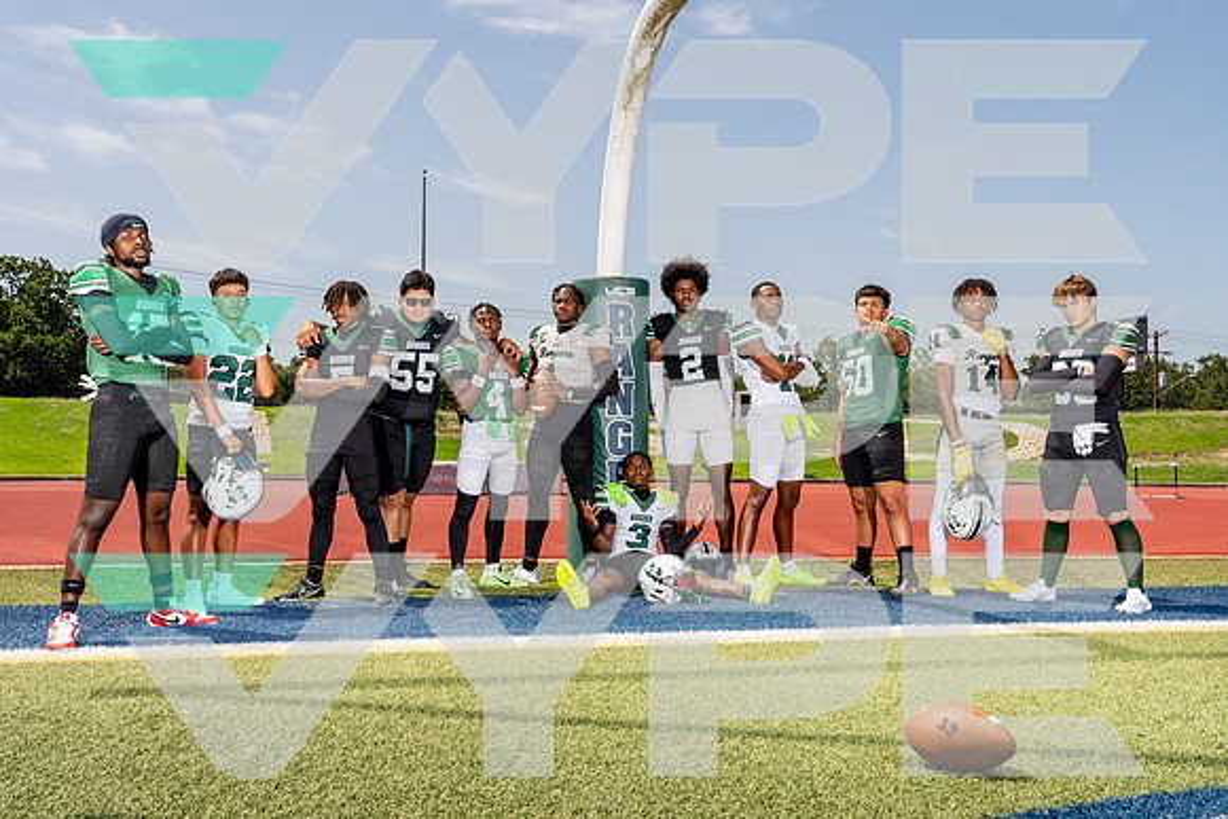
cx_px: 607
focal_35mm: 36
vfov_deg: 36.7
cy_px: 408
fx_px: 1237
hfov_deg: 52.8
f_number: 9
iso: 100
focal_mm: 34
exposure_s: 1/250
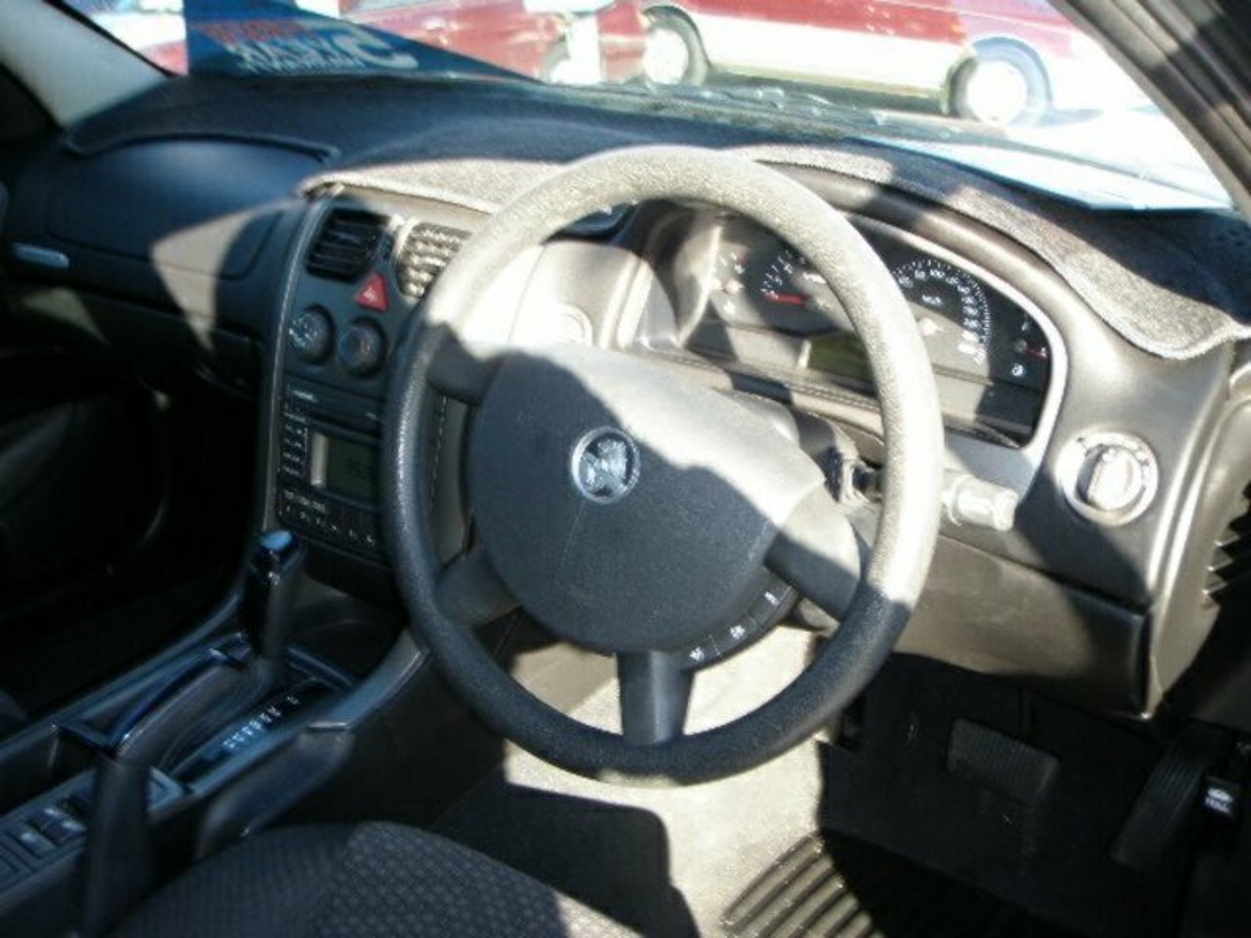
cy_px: 469
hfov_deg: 49.0
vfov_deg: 37.7
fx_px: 1373
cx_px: 626
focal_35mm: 38
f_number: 3.5
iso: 64
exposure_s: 1/40
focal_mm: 6.7
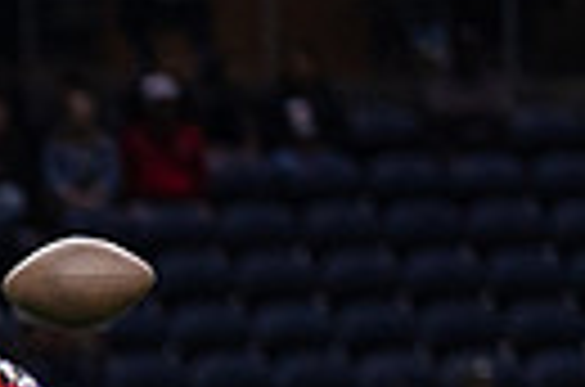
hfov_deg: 2.6
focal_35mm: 798
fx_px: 12936
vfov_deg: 1.7
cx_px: -699
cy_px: 901
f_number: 1.8
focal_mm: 135
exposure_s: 1/1600
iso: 1000
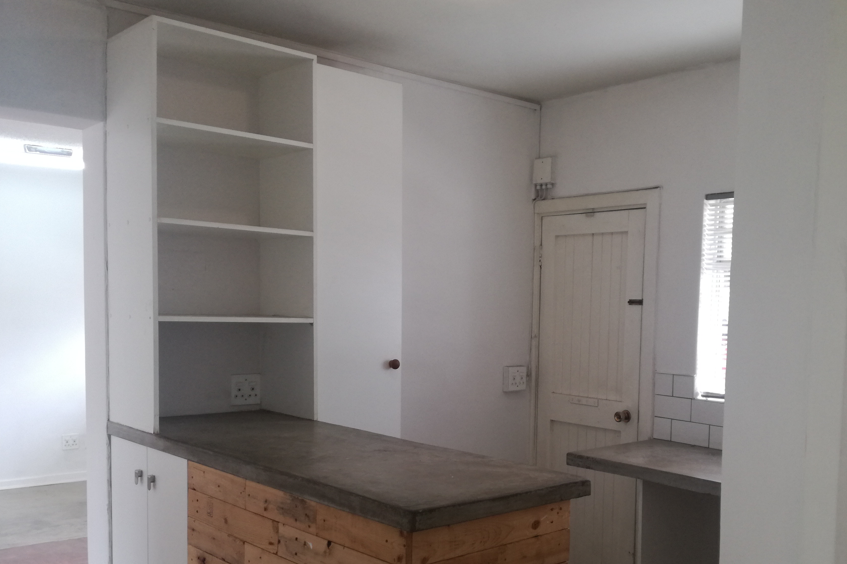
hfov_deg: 54.1
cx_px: 506
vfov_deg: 37.5
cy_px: 365
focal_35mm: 35
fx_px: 823
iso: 80
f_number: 2
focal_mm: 3.79
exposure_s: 1/33.3
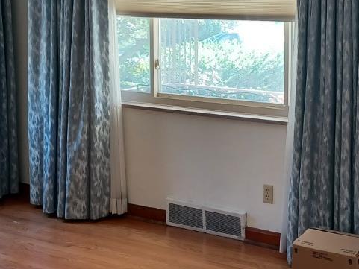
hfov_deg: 24.7
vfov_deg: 18.8
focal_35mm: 78
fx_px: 809
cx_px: 273
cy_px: 69
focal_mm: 4.6
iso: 320
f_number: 1.8
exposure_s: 1/40
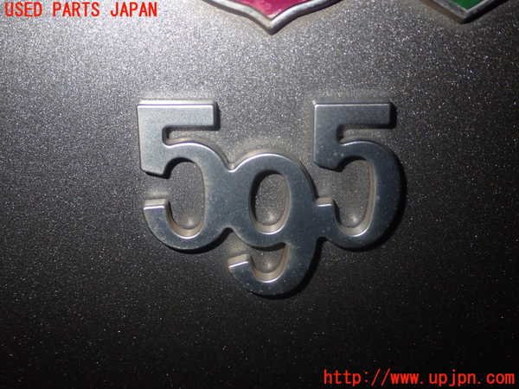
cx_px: 260
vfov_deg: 32.9
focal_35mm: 44
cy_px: 194
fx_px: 660
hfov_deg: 42.9
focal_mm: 7.84
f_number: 9
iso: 200
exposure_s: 1/40
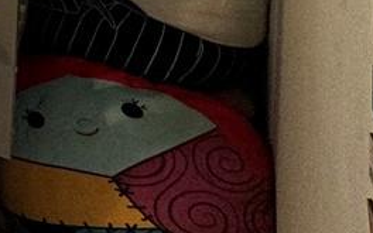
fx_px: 915
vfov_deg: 11.0
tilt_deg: -2.8
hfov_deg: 13.1
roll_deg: +0.4
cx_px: -627
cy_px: -408
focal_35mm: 90
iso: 80
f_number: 2.2
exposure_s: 1/60
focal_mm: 2.22
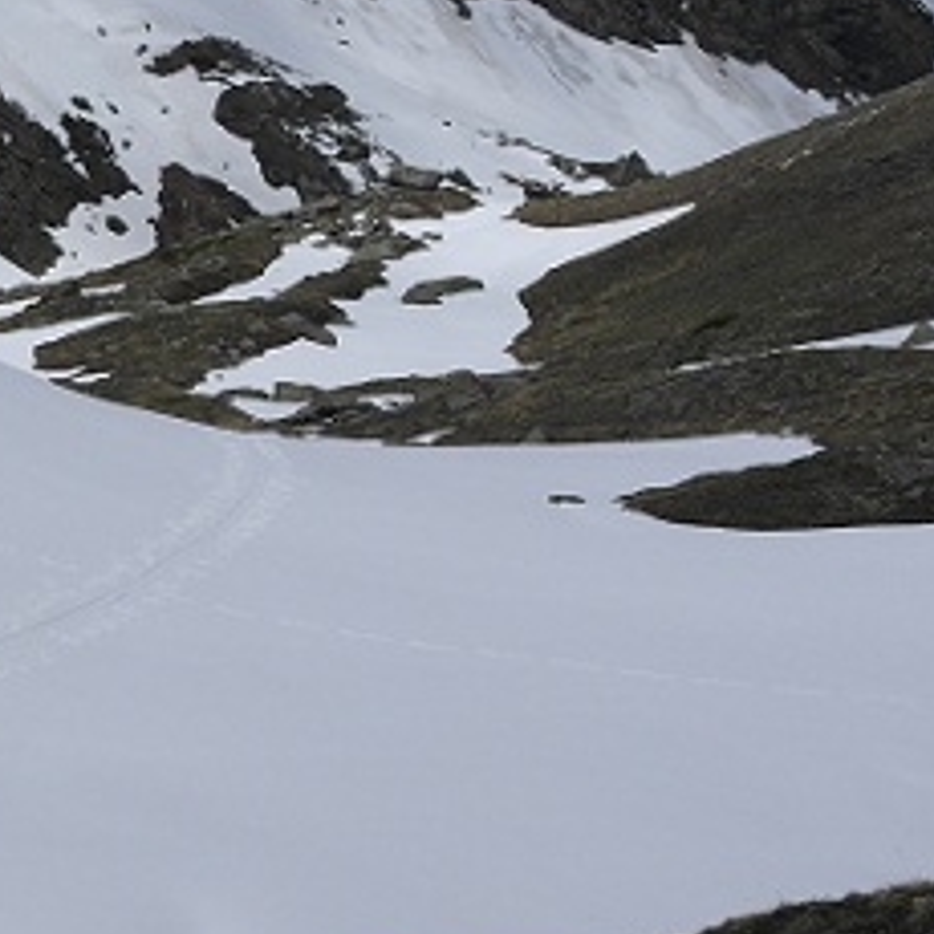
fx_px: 4091
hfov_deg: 12.6
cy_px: 491
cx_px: -250
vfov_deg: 13.0
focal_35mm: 134
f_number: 11
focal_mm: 32
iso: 100
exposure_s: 1/640
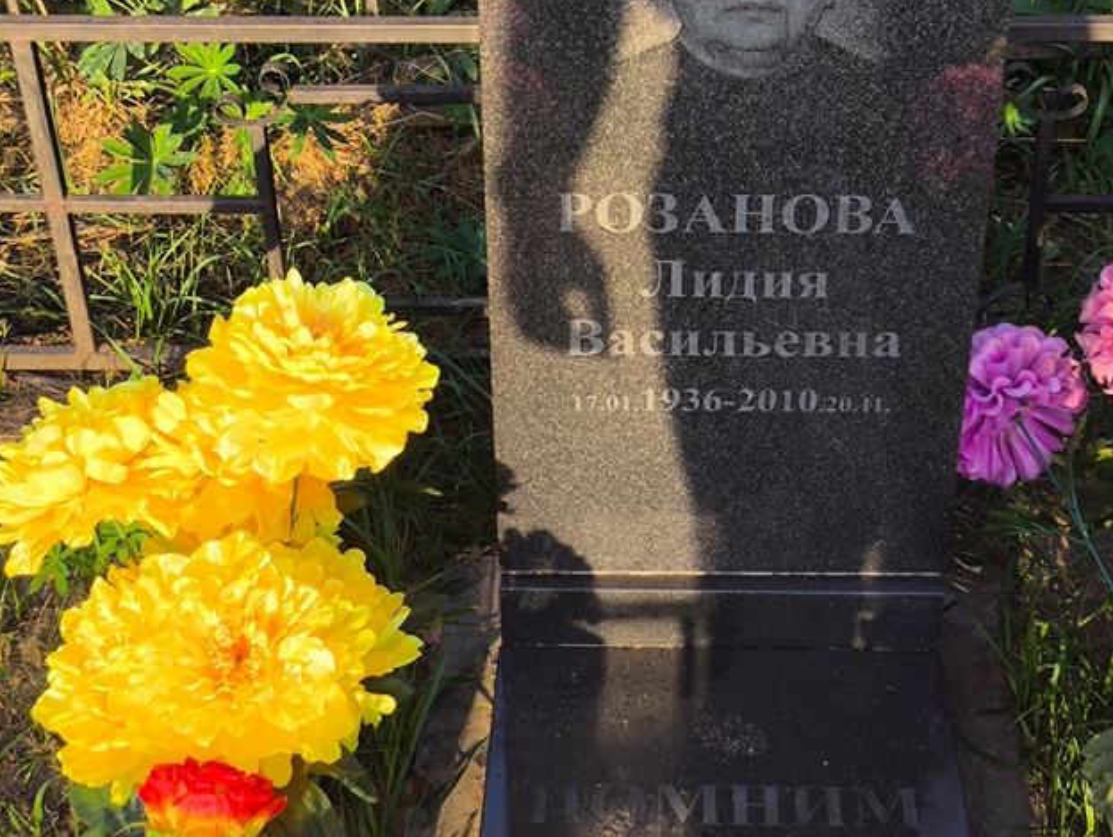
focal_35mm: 64
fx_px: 2059
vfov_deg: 22.9
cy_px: 316
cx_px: 700
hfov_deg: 30.1
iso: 50
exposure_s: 1/559
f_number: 1.7
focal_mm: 4.71
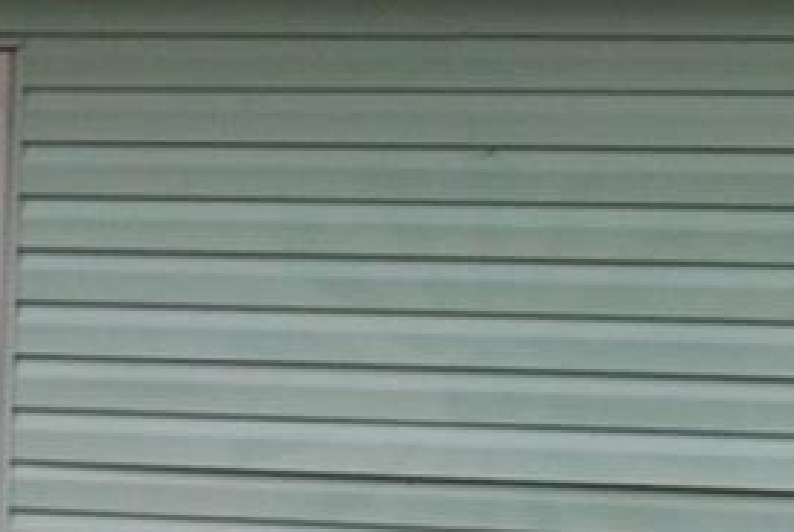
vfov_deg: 6.1
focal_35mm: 225
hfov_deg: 8.5
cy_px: 709
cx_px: -1021
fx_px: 4971
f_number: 3.8
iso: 400
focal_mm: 20
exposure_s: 1/15
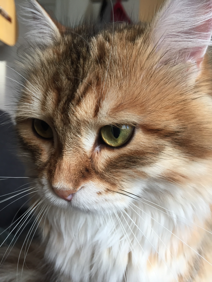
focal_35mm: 29
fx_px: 237
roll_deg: -3.1
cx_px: 106
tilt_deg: -3.8
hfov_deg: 48.2
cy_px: 141
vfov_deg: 61.7
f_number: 2.2
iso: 40
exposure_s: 1/33
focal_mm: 4.15
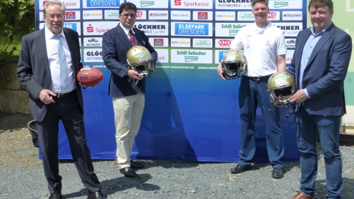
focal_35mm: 55
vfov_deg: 21.9
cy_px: 91
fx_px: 517
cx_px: 176
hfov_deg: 37.8
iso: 160
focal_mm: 9.1
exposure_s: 1/1000
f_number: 4
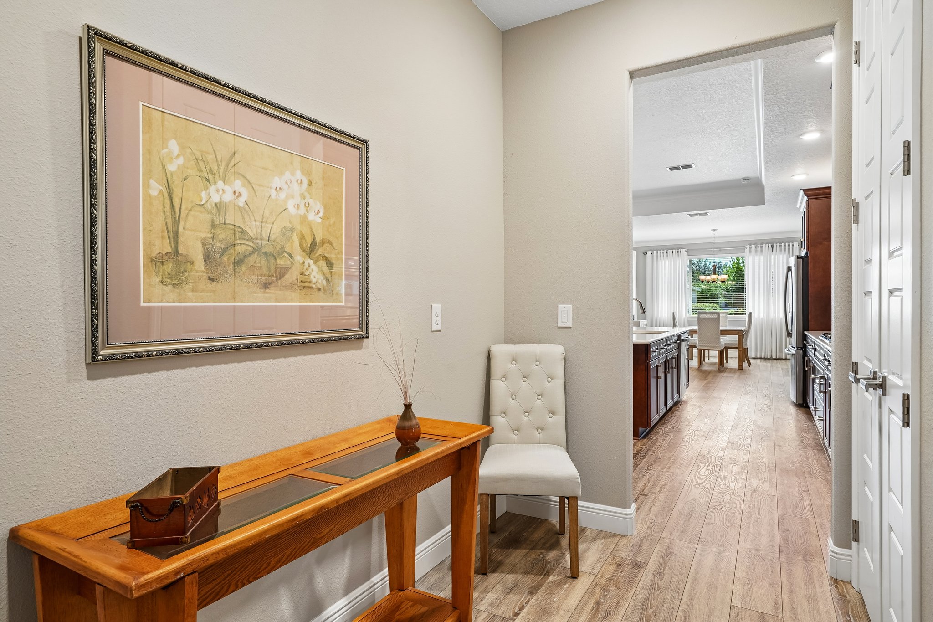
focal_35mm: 20
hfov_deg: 84.0
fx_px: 518
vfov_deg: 61.9
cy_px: 311
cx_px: 466
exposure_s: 1/10
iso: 400
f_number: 8
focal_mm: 20
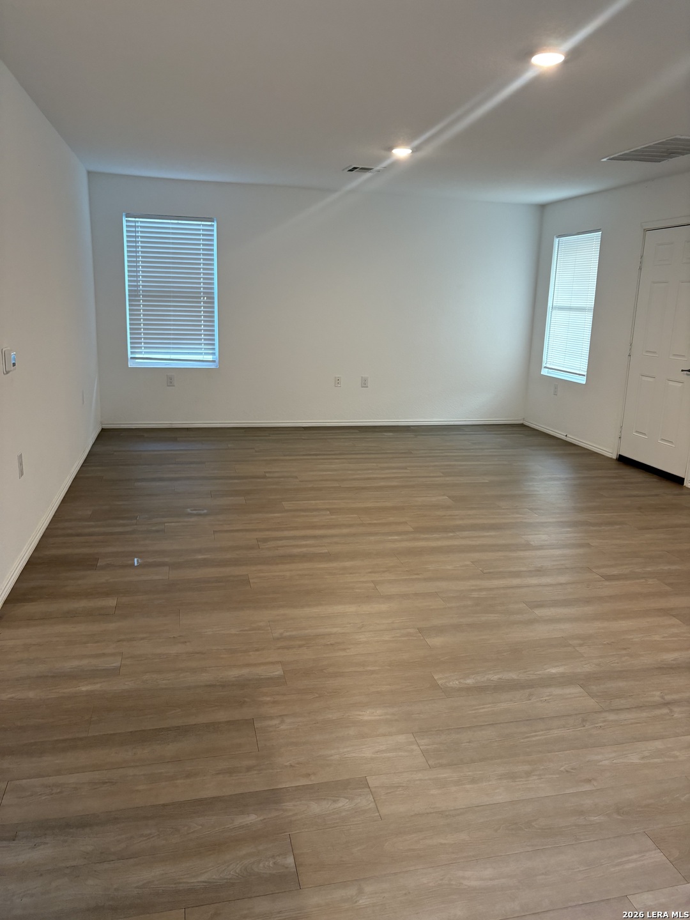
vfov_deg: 67.3
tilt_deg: -11.3
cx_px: 345
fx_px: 691
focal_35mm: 26
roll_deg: -1.3
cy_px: 460
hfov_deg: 53.1
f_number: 1.6
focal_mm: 5.96
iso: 160
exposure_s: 1/60
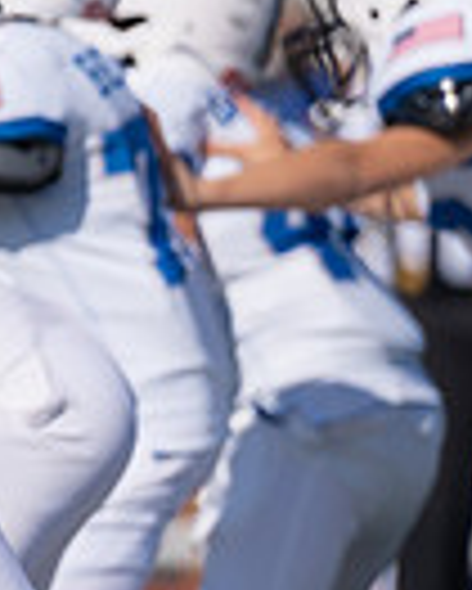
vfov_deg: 1.8
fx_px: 18314
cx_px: -1090
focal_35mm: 1050
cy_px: 383
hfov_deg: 1.5
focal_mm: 200
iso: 100
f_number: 3.5
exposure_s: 1/2000
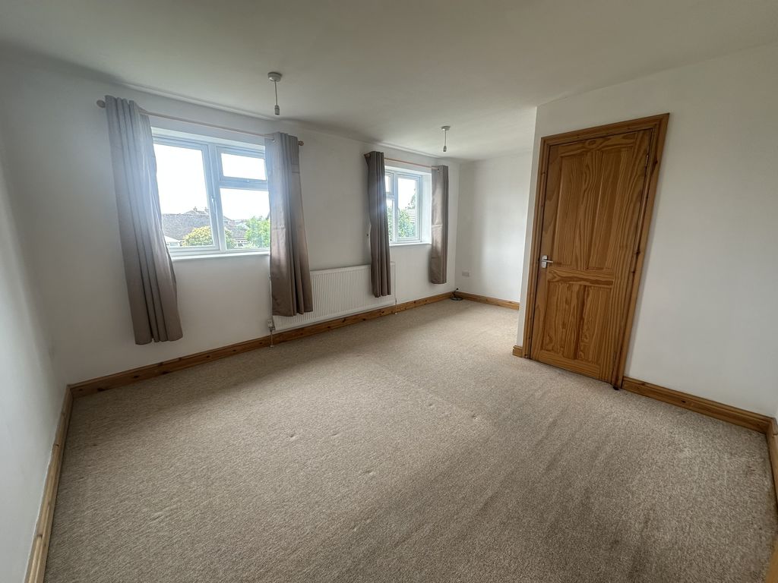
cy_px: 292
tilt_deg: -11.8
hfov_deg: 102.1
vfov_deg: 85.7
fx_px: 315
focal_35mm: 14
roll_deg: +0.4
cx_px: 389
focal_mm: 2.22
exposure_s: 1/99
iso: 64
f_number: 2.2
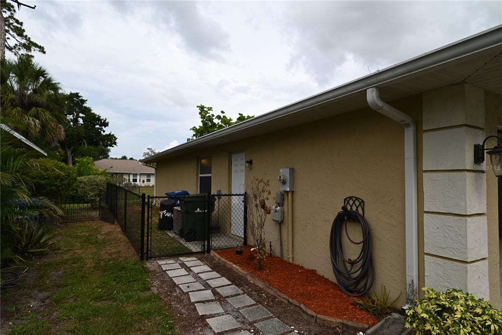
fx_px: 286
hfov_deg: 82.6
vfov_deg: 60.7
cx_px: 251
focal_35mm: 20
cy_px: 168
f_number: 4
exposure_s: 1/500
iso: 160
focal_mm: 20.5
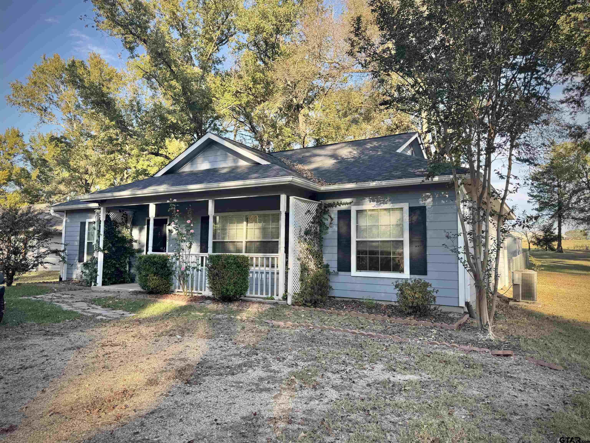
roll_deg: -1.1
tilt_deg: +3.9
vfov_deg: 56.8
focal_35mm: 24
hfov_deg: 71.6
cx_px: 295
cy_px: 222
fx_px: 409
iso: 80
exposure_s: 1/582
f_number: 1.78
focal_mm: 6.76
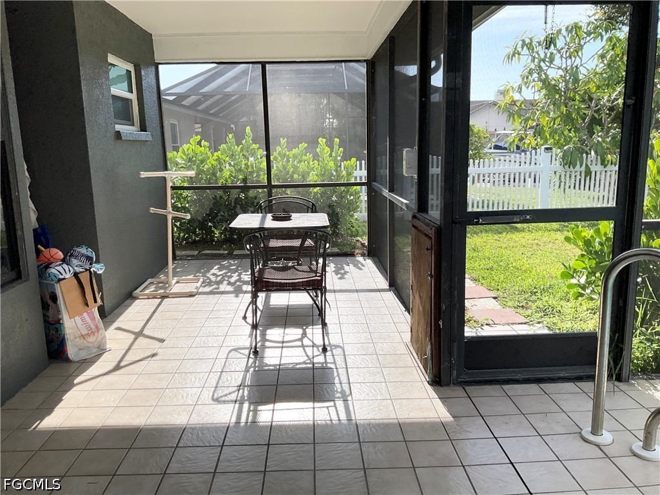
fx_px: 553
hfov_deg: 61.7
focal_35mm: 29
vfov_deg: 48.2
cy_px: 248
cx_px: 330
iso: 25
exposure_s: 1/978
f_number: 1.8
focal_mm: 3
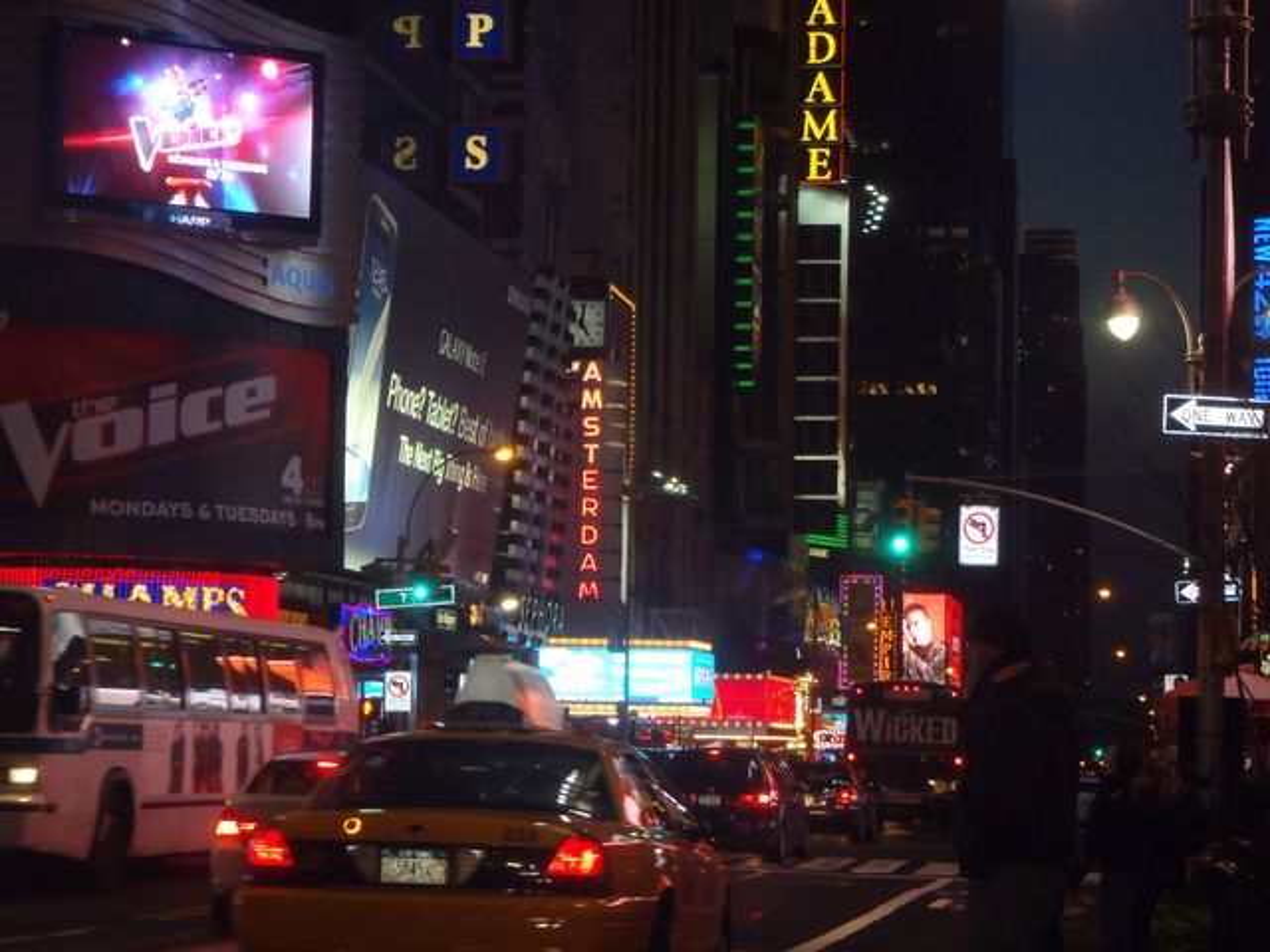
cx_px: 635
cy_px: 476
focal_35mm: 84
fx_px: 3082
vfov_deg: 17.6
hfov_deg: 23.3
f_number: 4.4
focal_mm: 15.06
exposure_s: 1/50
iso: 320
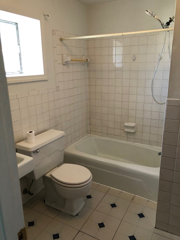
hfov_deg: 49.7
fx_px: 194
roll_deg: +1.7
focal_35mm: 28
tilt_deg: -13.7
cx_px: 90
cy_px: 120
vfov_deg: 63.4
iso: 40
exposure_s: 1/20
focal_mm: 3.99
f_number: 1.8
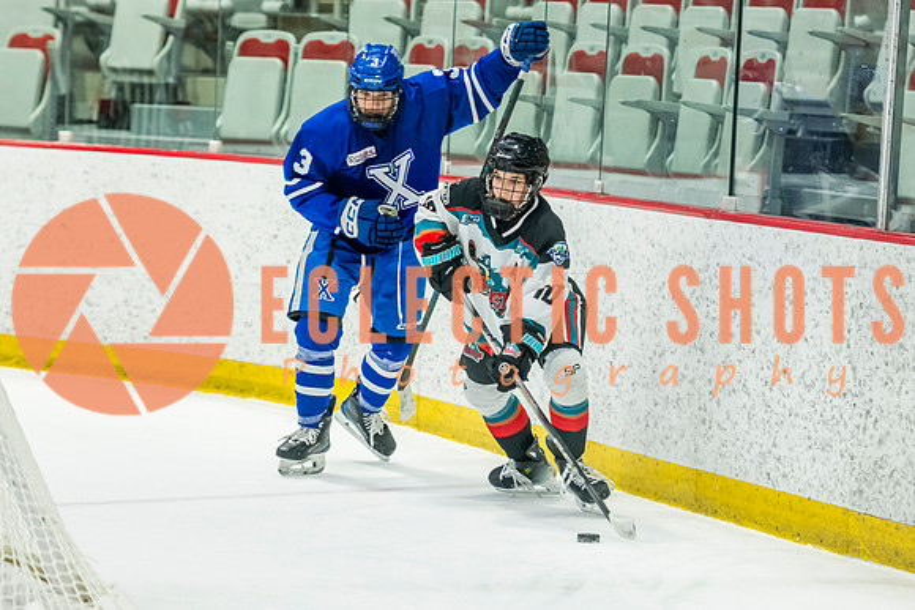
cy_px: 328
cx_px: 458
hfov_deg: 9.6
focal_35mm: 213
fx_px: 5420
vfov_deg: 6.4
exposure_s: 1/1000
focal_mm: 122
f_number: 3.2
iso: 1600
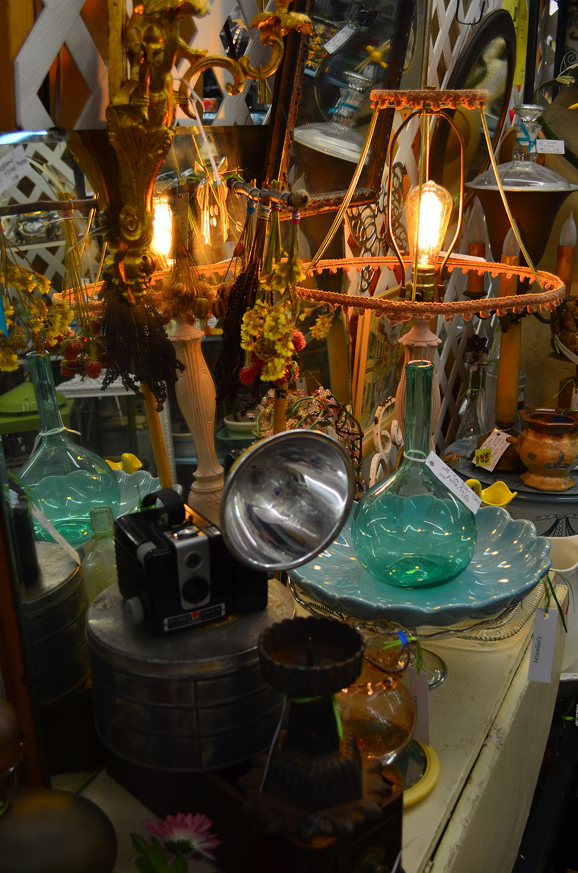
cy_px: 436
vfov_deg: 49.6
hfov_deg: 34.1
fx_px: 944
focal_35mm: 39
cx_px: 289
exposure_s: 1/30
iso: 280
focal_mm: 26
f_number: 4.2
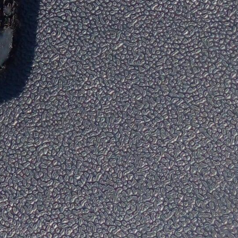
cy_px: -301
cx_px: -143
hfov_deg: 14.1
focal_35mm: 114
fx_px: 887
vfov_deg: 12.5
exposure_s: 1/469
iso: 40
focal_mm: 3.6
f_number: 1.9
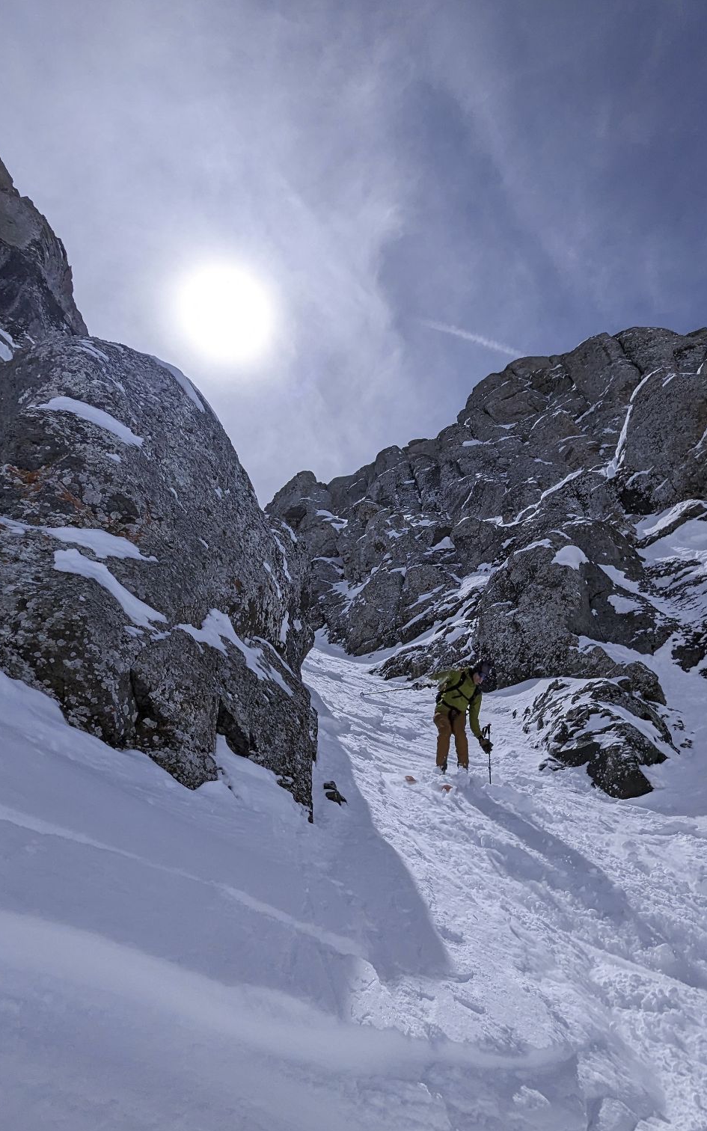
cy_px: 563
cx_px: 435
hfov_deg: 52.5
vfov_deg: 77.2
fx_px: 709
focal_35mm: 23
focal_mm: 2.35
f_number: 2.2
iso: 58
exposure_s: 1/10309
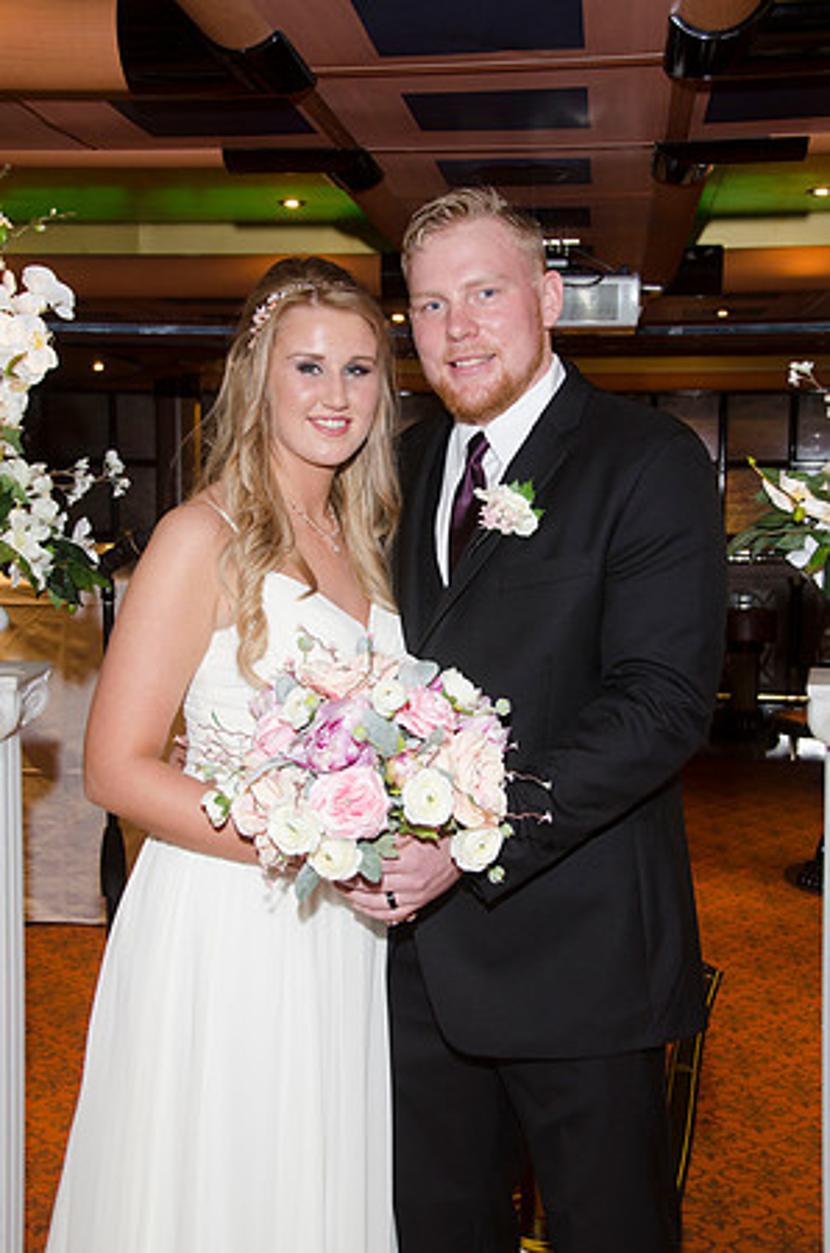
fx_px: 1668
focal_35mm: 48
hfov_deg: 27.9
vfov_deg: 41.2
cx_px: 415
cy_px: 626
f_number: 5.6
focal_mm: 32
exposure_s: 1/60
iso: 400
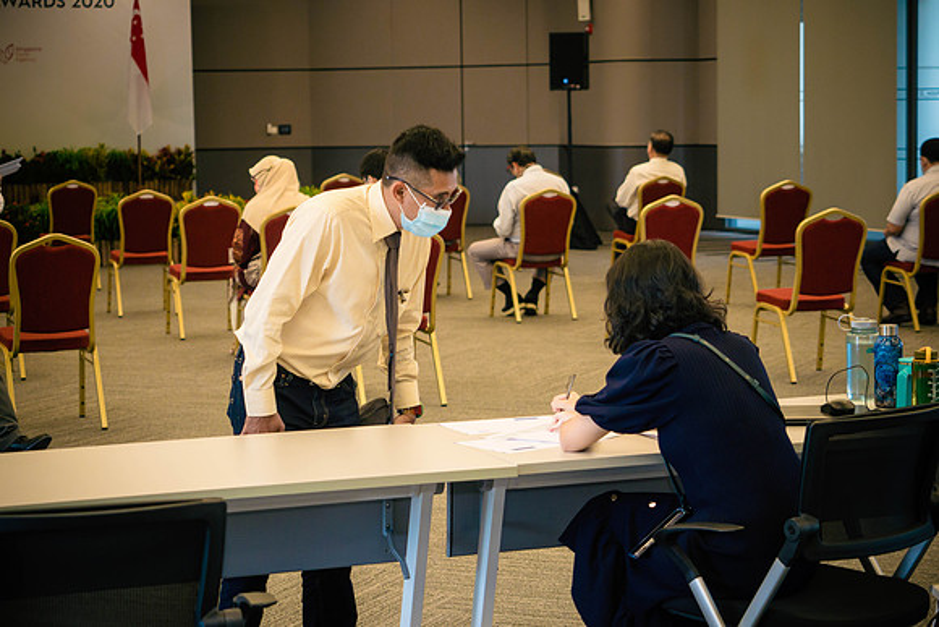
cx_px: 470
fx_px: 2252
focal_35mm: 86
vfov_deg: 15.8
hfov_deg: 23.6
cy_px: 314
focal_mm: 40
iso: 1000
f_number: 2.8
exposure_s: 1/125
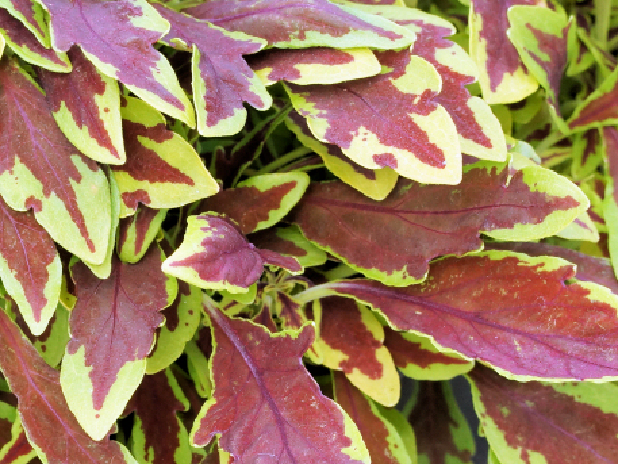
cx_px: 120
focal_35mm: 341
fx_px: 6089
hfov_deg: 5.8
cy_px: 338
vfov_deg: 4.4
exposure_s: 1/160
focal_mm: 90
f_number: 9
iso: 500
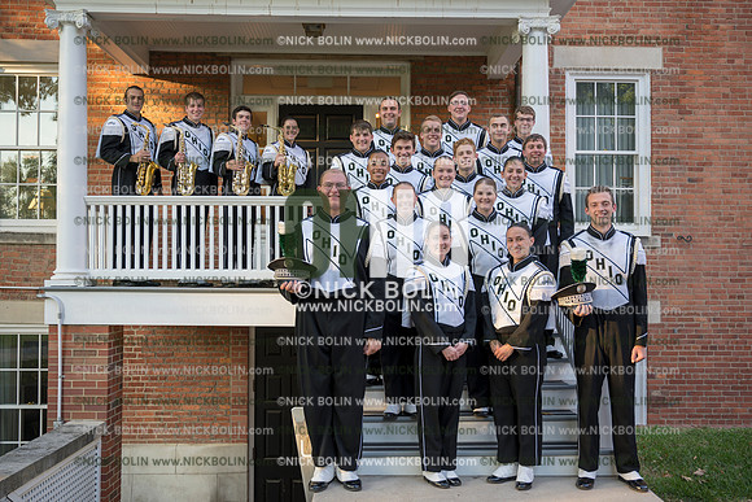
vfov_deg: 37.9
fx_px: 731
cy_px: 251
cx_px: 376
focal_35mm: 35
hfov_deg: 54.4
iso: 125
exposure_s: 1/60
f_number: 4
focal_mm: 35
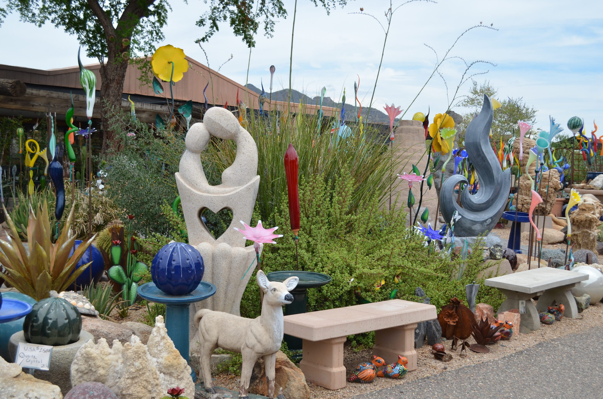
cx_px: 302
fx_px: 727
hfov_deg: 45.0
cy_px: 200
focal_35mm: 44
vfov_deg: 30.7
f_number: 5.6
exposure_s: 1/500
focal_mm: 29
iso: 125
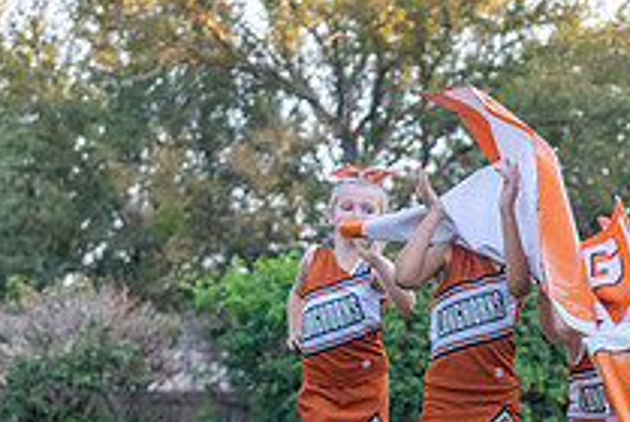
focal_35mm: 194
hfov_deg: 10.4
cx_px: 775
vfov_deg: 7.1
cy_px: 424
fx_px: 3400
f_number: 4
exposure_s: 1/1000
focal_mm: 70
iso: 1600
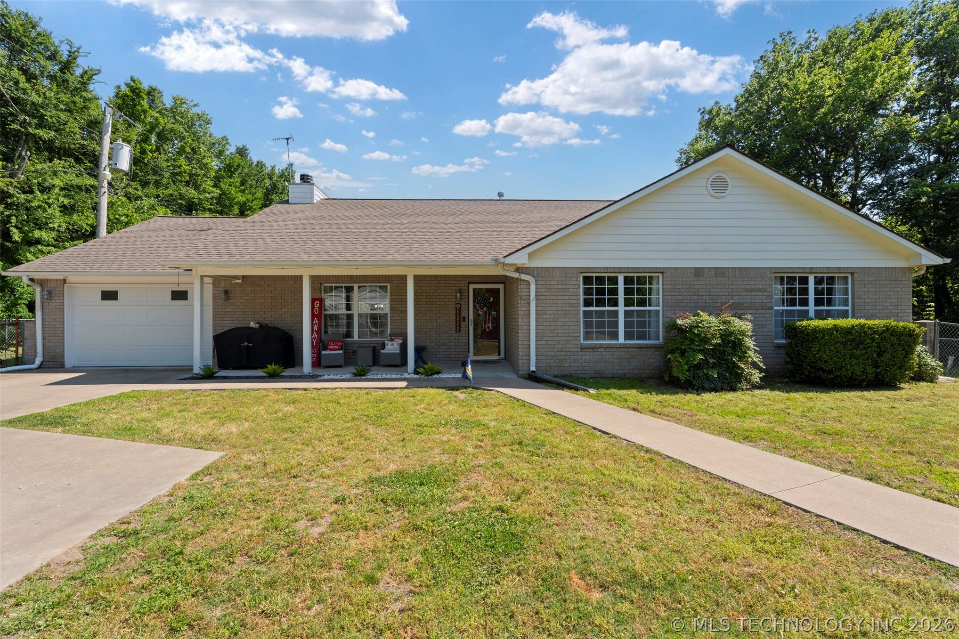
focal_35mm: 16
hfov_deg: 96.7
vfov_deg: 73.7
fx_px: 426
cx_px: 480
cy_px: 320
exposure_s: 1/320
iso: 200
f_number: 8
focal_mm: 16
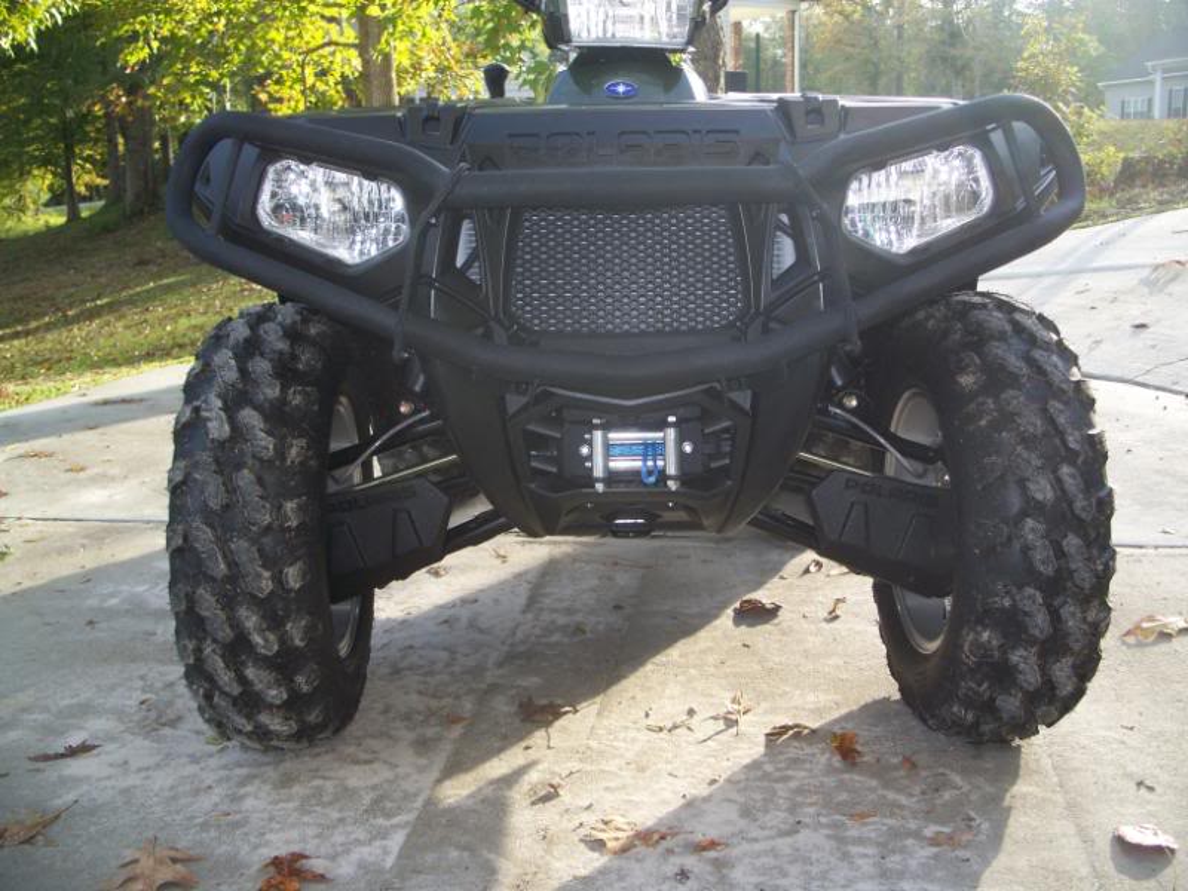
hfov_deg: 50.1
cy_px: 446
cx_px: 594
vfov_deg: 38.7
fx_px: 1270
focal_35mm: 37
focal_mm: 7.8
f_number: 2.8
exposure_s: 1/100
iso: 64
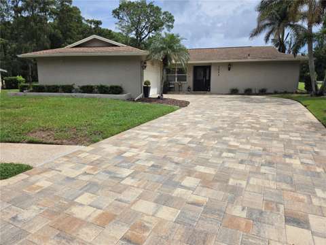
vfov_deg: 58.9
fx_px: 217
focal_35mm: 23
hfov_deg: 73.9
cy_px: 122
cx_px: 163
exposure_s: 1/7939
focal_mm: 6.5
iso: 40
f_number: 1.4
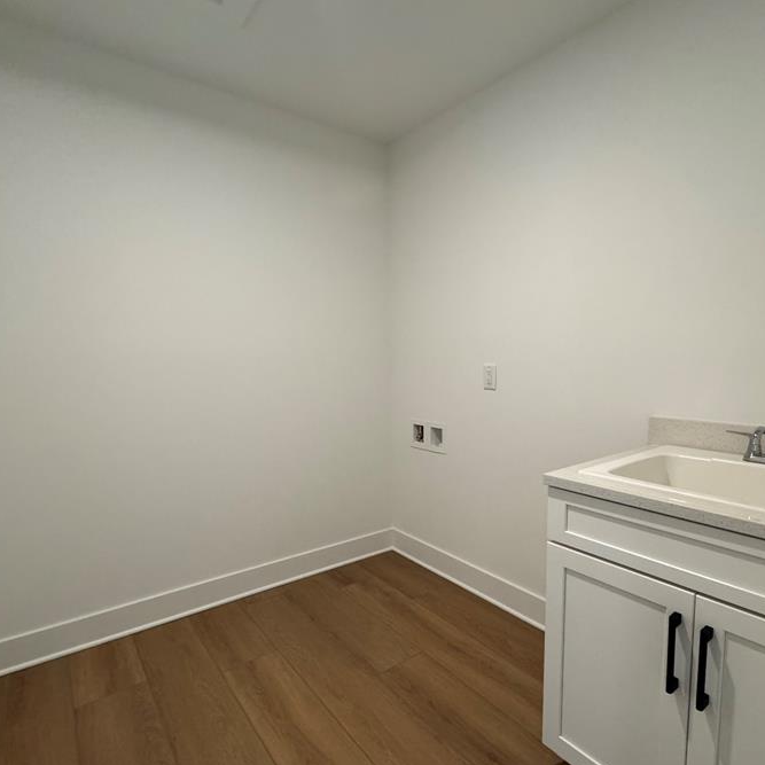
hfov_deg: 77.6
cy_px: 403
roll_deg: +0.6
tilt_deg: -4.8
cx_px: 411
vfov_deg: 77.6
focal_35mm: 19
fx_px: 475
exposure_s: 1/120
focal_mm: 2.22
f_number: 2.2
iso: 320
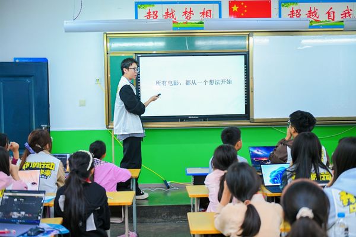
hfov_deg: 41.1
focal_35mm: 48
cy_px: 118
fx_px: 475
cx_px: 178
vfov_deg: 28.1
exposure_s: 1/200
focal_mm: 48
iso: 640
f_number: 2.8
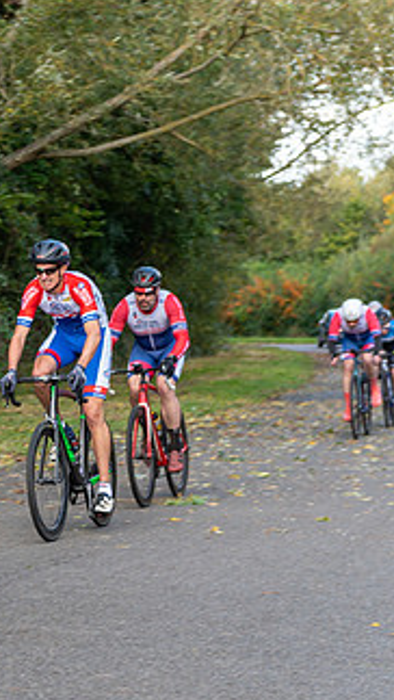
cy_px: 361
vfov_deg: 17.3
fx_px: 2300
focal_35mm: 124
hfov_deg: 9.6
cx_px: -167
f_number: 4
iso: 200
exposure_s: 1/200
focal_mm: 66
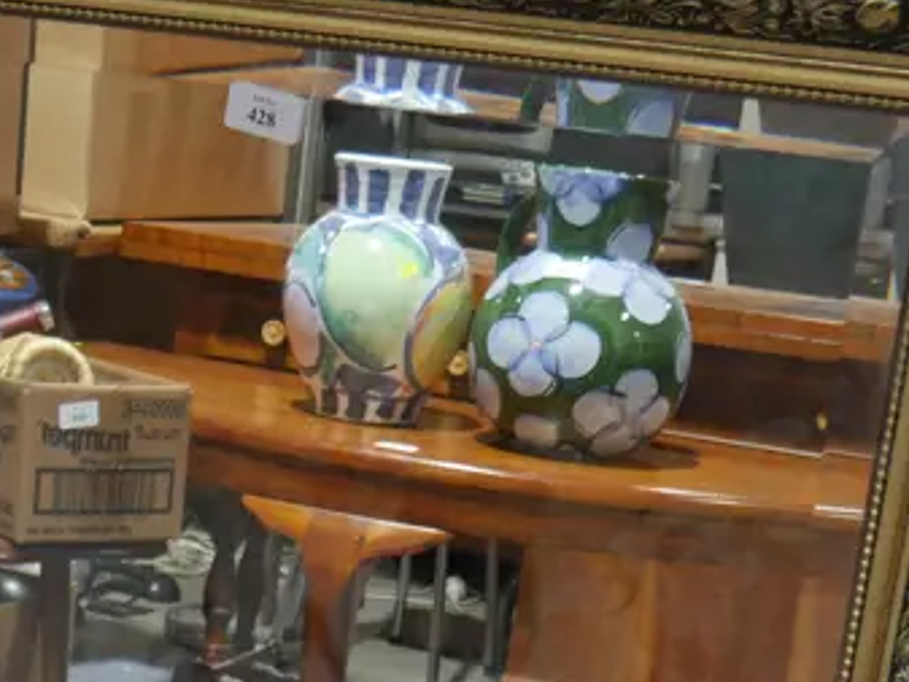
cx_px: 251
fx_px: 2233
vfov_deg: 16.4
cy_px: 883
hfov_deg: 22.8
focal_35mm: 85
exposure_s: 1/60
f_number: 3.5
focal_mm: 14
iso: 500
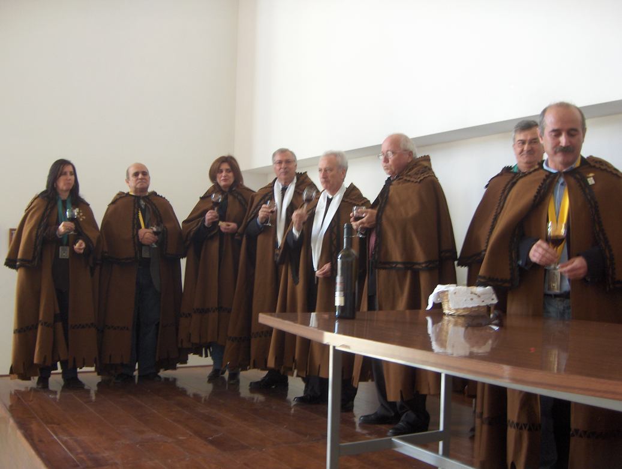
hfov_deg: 47.8
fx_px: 702
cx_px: 311
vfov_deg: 36.9
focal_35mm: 39
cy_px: 234
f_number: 2.8
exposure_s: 1/15.6
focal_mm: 8
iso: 200
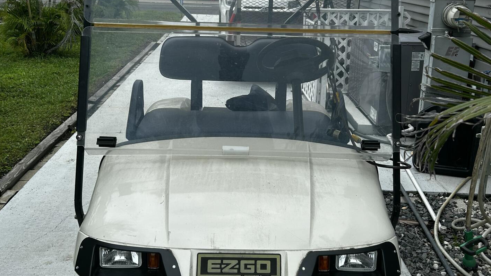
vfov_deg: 29.5
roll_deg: -1.8
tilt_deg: -12.6
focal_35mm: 40
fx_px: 521
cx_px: 246
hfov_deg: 50.5
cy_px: 87
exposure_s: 1/5076
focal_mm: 5.7
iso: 50
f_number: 1.5
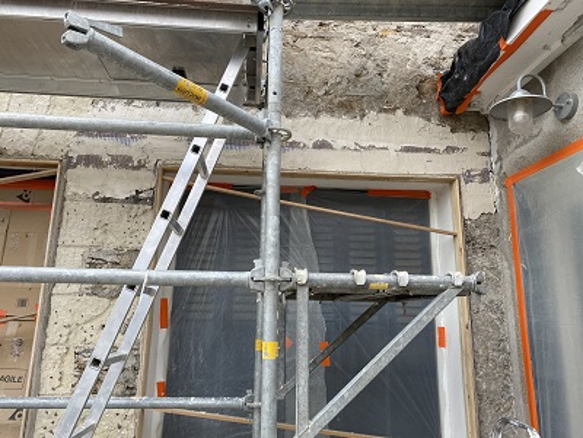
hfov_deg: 67.3
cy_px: 219
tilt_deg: +12.8
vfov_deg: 53.1
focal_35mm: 26
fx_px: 438
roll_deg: -1.4
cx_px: 292
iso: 32
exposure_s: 1/927
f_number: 1.8
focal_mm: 4.25
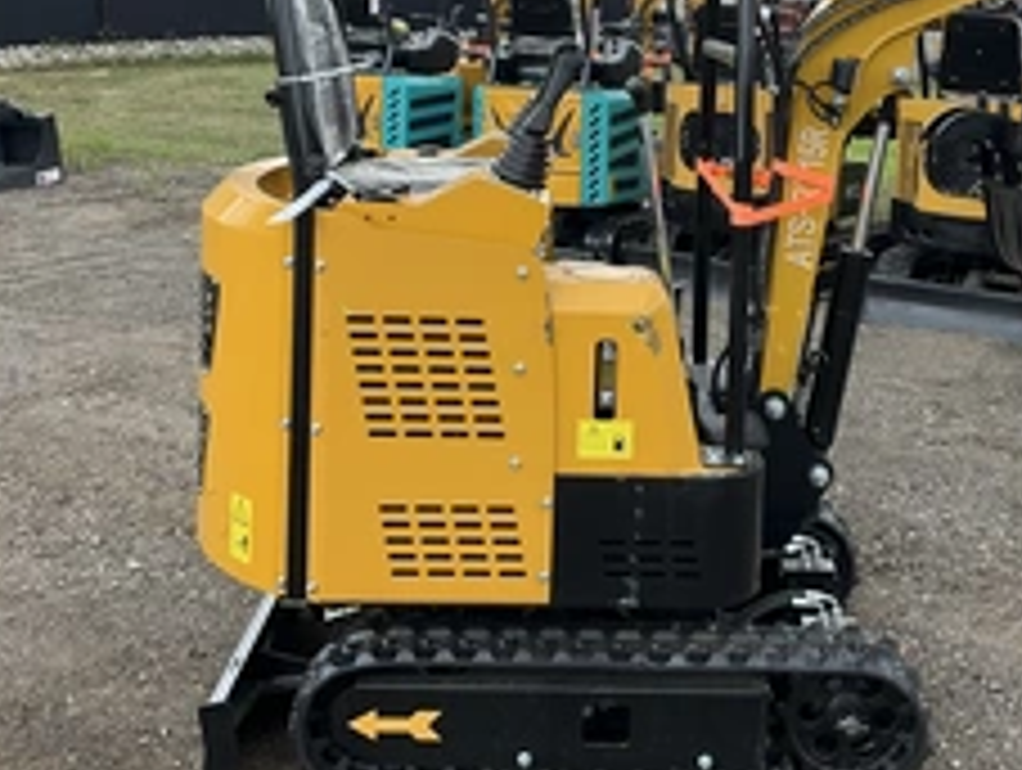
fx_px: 1508
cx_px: 653
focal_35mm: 51
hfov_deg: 37.2
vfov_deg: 28.1
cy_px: 167
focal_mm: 3
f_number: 1.8
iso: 25
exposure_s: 1/446
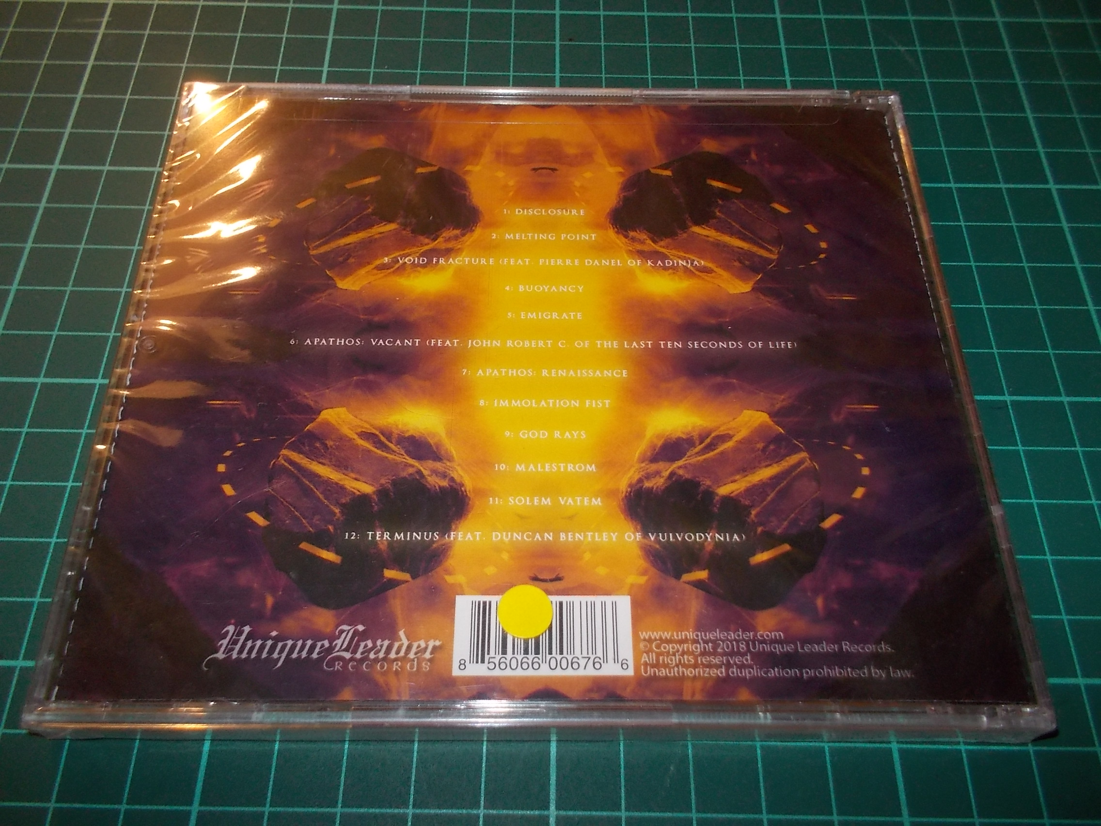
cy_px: 413
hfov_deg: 61.7
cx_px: 550
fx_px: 922
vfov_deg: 48.2
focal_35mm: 29
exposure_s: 1/30
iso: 200
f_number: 3.3
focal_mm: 4.1
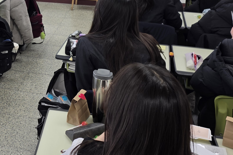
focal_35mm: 60
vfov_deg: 21.7
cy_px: -5
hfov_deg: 31.4
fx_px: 388
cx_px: 11
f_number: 1.7
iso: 64
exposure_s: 1/120
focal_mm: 6.25
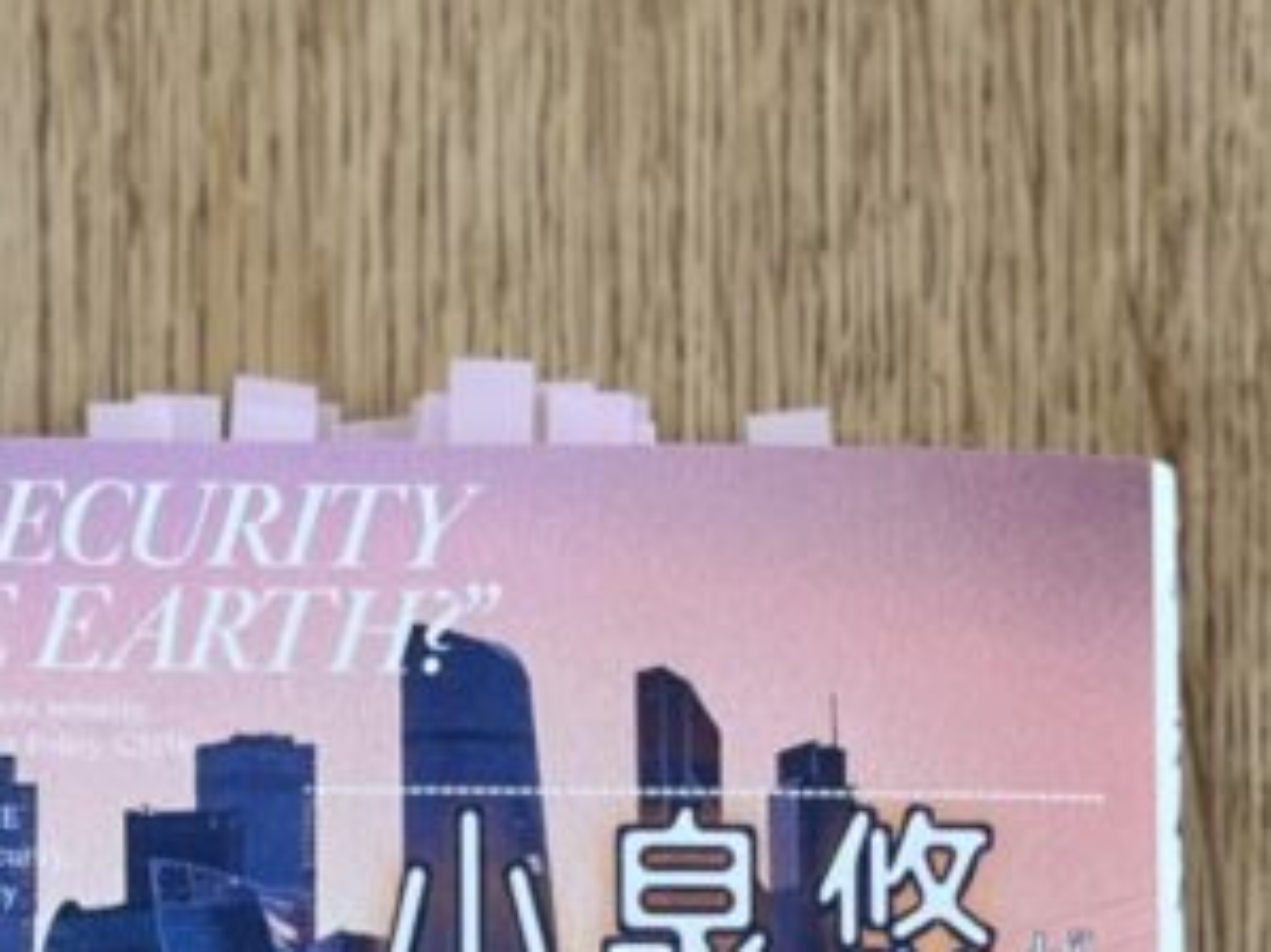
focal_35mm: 89
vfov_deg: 14.8
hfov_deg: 21.8
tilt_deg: -84.9
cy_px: 1611
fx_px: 3267
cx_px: 332
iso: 125
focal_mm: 5.1
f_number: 1.6
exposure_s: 1/113
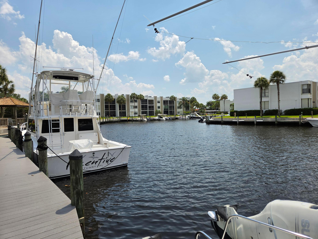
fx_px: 211
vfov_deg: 58.9
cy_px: 120
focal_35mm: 23
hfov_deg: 73.9
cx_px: 159
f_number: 1.8
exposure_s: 1/6409
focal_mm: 5.4
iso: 80
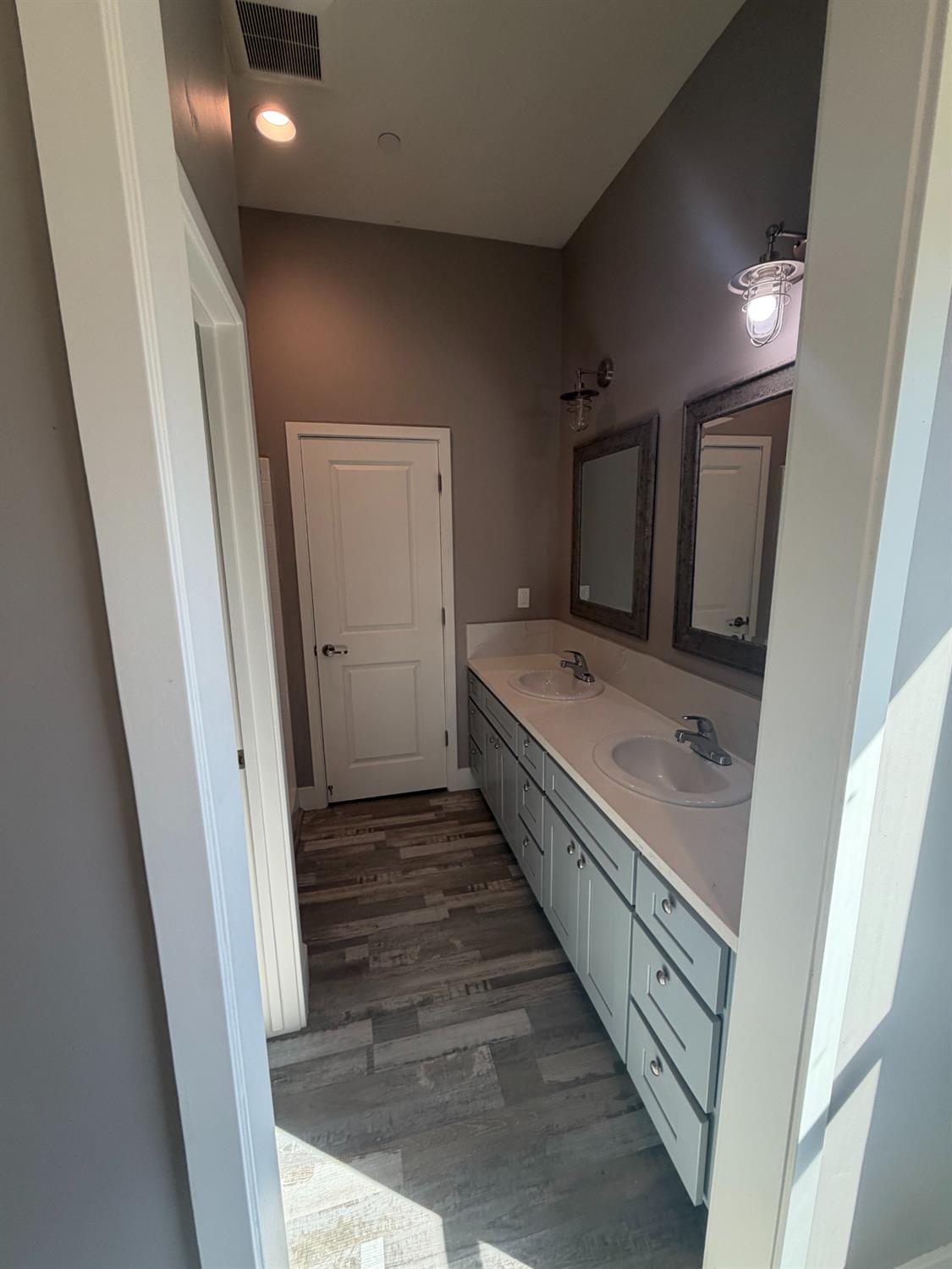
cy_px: 634
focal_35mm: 14
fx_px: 513
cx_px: 476
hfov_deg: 85.7
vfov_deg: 102.0
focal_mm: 2.22
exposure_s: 1/120
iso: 64
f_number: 2.2
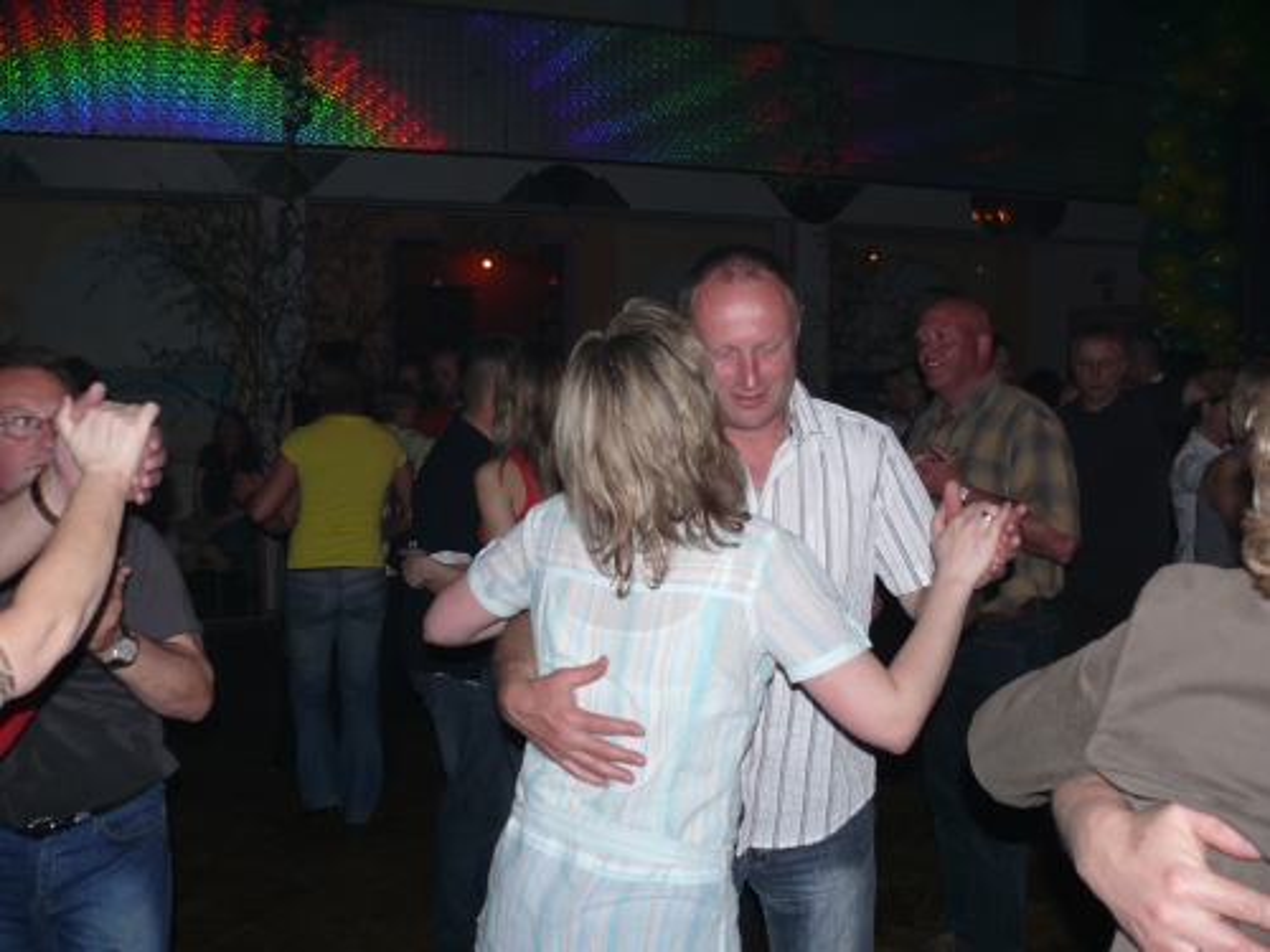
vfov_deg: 40.7
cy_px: 476
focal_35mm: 35
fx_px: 1284
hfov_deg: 52.6
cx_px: 635
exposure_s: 1/30
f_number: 2.8
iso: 100
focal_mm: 7.4
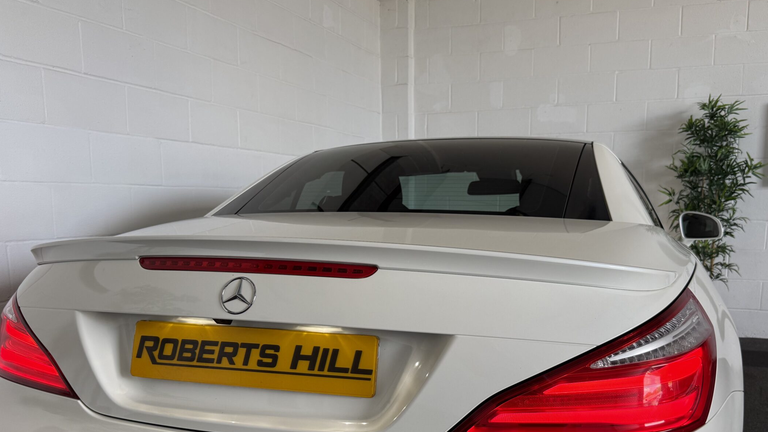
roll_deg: +0.6
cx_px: 410
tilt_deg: -8.0
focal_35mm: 32
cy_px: 306
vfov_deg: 36.1
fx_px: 652
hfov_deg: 61.0
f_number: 1.78
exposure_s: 1/100
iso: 80
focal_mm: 6.76
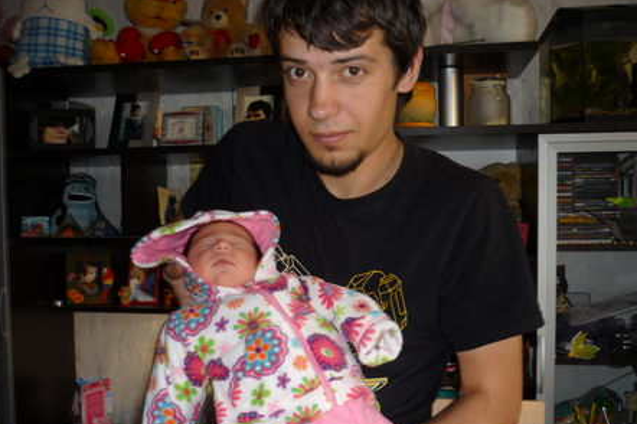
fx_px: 619
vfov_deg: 37.7
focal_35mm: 35
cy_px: 239
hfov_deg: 54.5
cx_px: 316
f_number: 2.8
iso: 100
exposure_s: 1/30
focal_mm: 5.5
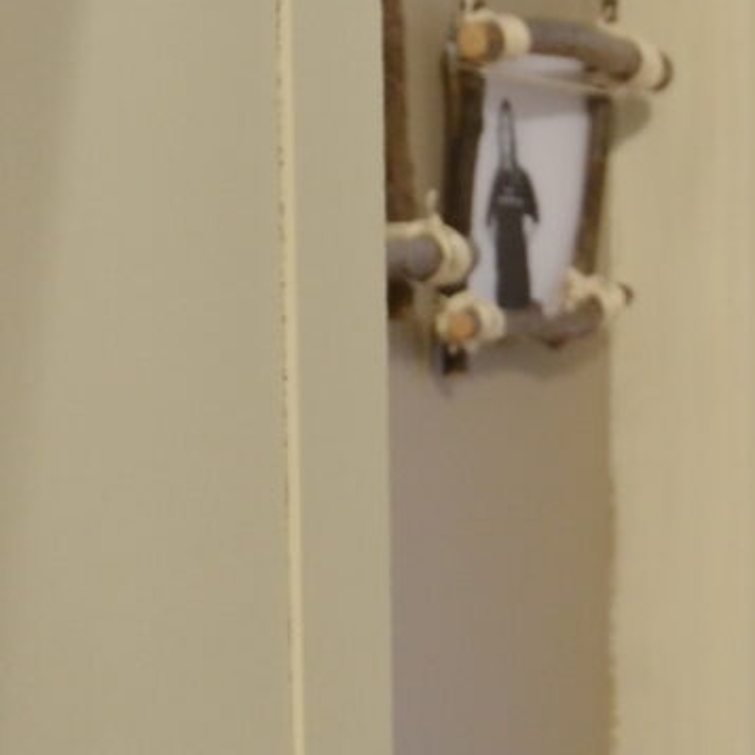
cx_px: 1489
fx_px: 6761
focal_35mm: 274
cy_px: 1263
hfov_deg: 6.2
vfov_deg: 6.3
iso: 400
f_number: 4.2
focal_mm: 30
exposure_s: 1/25
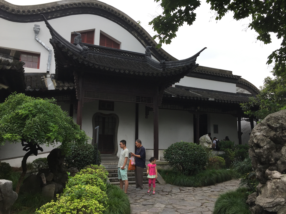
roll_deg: -1.7
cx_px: 143
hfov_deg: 61.7
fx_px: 240
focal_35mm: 29
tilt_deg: +8.5
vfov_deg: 48.2
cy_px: 107
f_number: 2.2
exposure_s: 1/542
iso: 32
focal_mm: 4.15
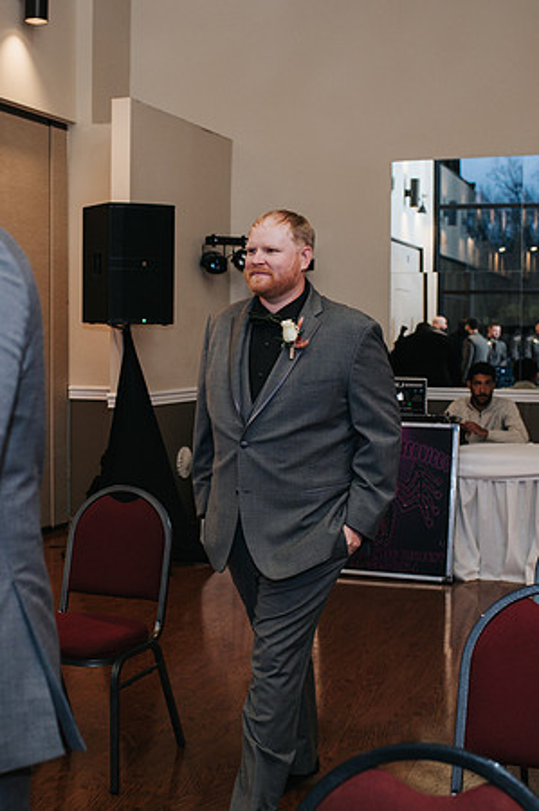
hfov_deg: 25.6
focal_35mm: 53
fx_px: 1183
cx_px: 205
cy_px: 406
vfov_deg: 37.8
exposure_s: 1/200
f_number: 3.2
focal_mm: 35
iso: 800
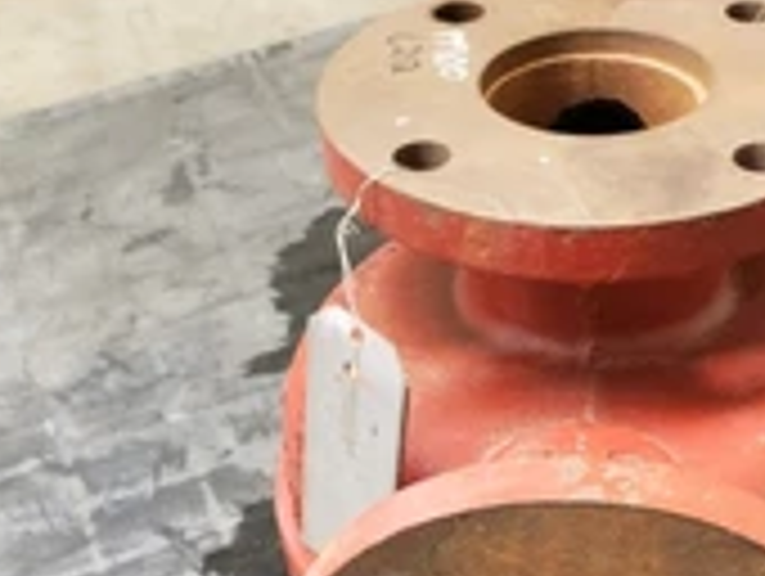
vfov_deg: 23.3
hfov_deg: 31.4
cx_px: 504
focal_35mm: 61
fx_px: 1350
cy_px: 544
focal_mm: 4.3
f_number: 1.5
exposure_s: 1/24
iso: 250
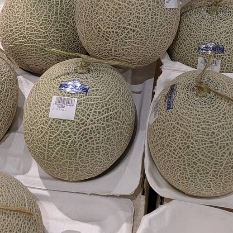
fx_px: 503
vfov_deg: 23.5
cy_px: -59
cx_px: 183
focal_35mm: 66
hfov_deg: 25.7
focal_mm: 6.9
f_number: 1.68
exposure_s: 1/120
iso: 41
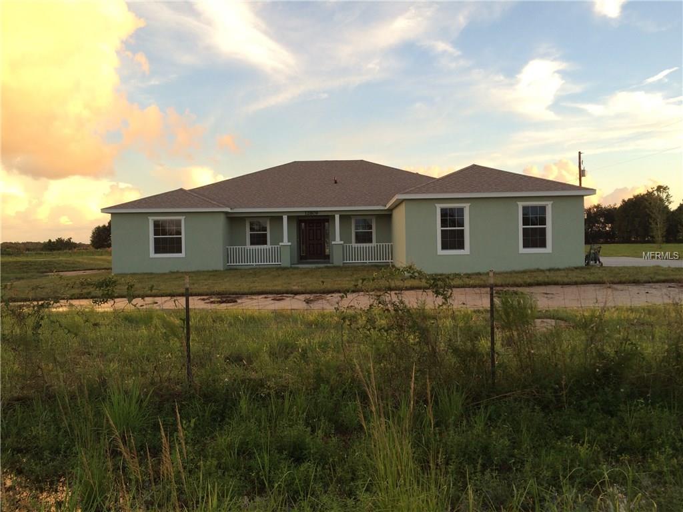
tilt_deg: -0.6
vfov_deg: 48.2
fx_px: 572
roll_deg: +1.2
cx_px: 342
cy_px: 256
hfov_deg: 61.7
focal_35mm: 29
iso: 32
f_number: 2.2
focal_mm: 4.15
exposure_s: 1/187
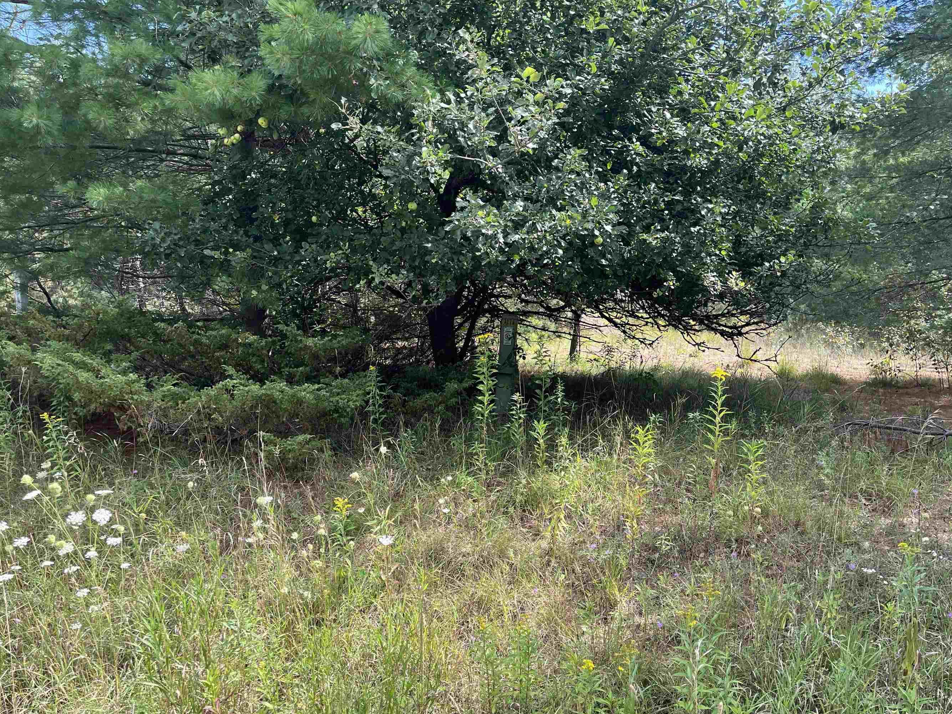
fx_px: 825
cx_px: 520
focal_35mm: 30
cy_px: 378
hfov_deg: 59.9
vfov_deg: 46.8
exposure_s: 1/532
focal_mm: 5.1
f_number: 1.6
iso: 50
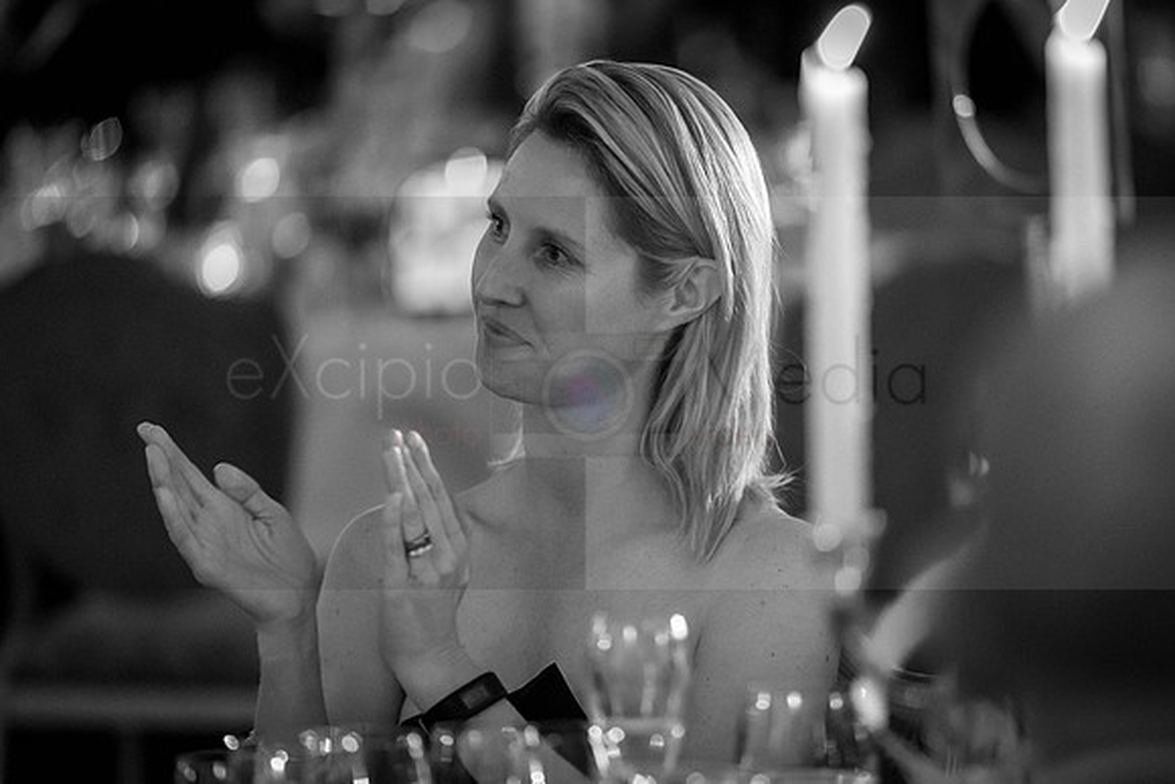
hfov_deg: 9.4
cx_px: 646
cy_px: 384
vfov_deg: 6.3
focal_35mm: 220
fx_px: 7178
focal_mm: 200
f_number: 2.8
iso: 5000
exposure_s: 1/250
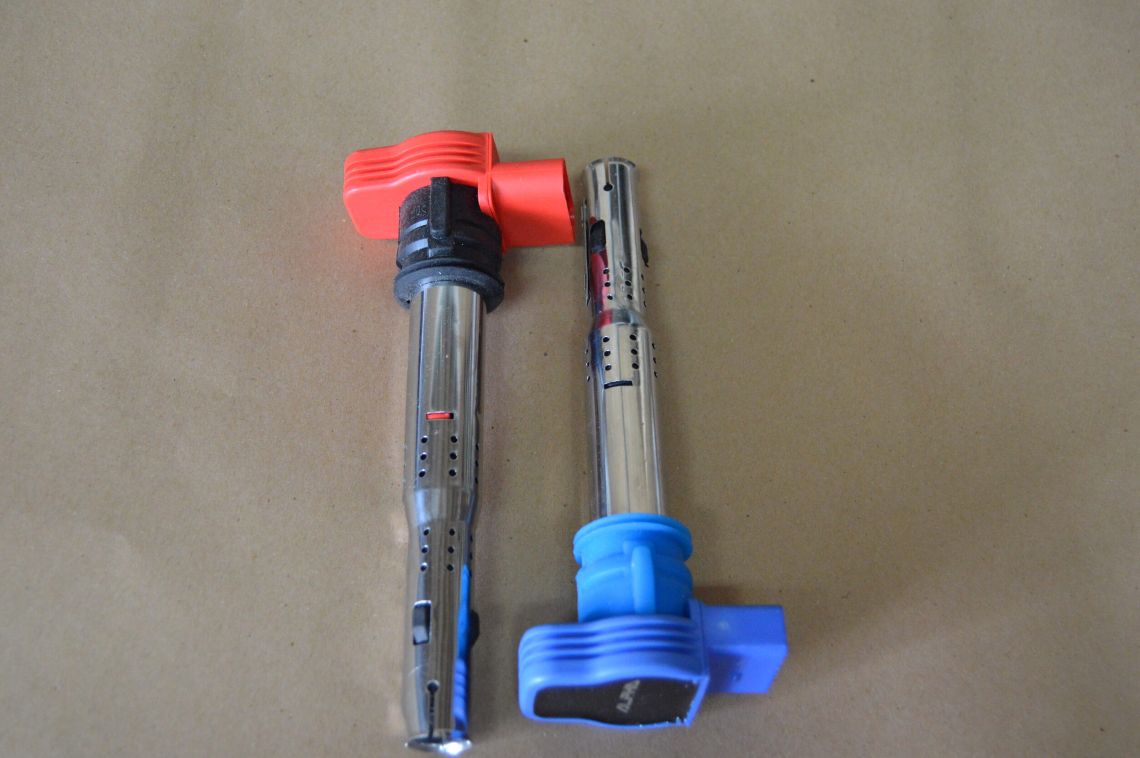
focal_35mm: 48
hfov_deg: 41.5
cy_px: 379
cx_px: 564
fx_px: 1503
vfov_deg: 28.3
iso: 1800
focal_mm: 31
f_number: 4.2
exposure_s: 1/60
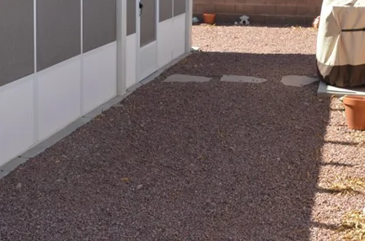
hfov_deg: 27.8
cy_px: -8
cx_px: 57
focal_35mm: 71
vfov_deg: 18.5
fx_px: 718
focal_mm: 20
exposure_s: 1/250
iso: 140
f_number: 8
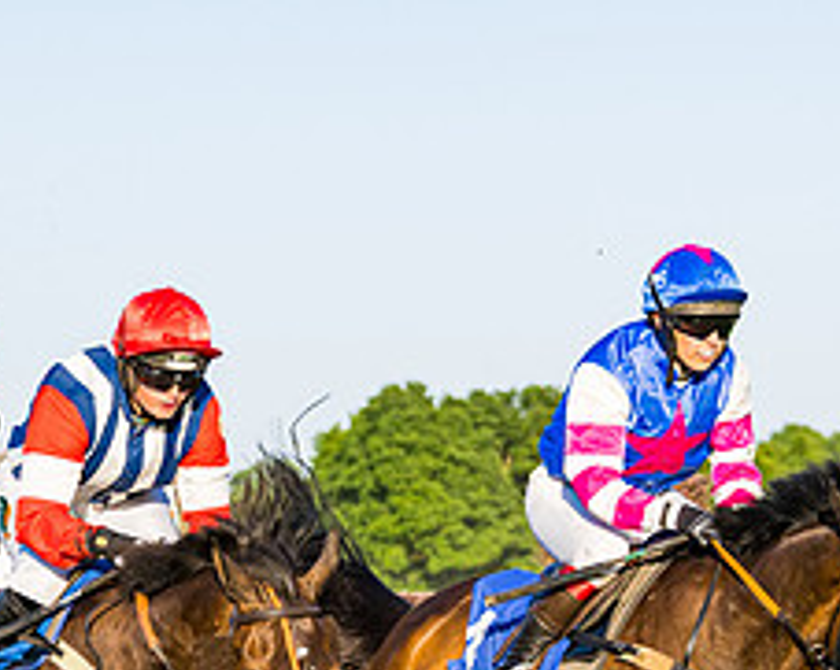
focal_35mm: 233
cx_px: 467
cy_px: 753
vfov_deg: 6.6
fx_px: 5785
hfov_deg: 8.3
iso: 400
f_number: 4
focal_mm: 70
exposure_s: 1/2500
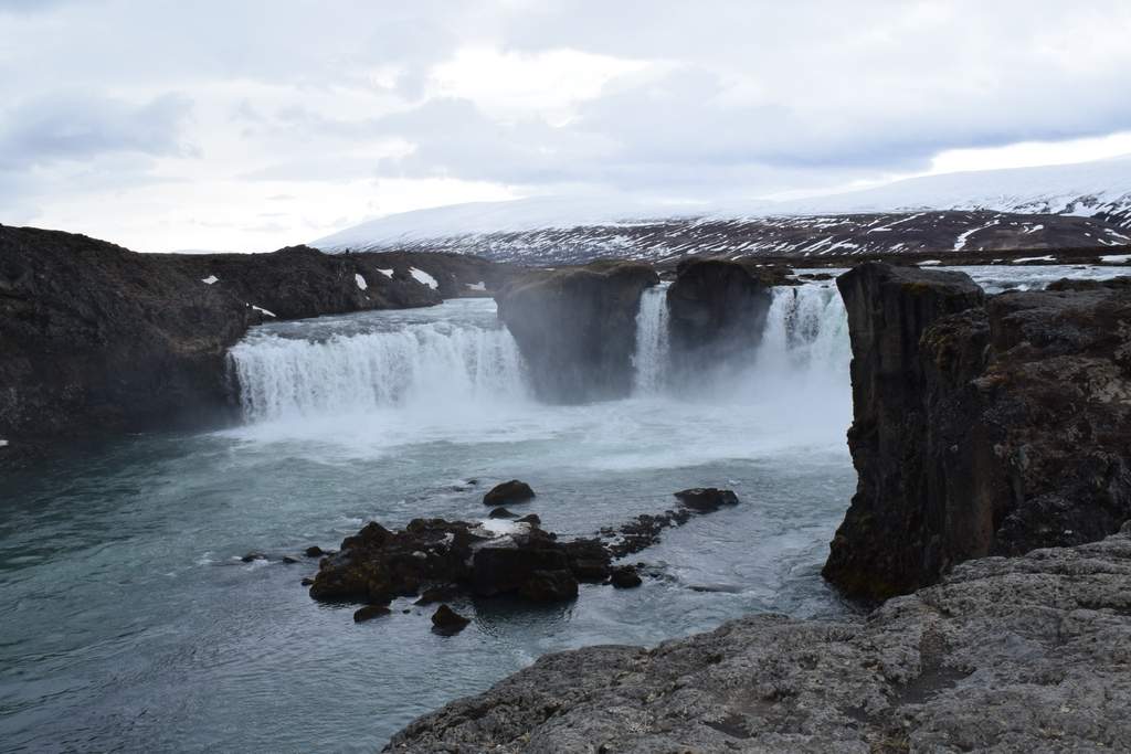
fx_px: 1131
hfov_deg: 53.1
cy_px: 377
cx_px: 566
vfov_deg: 36.9
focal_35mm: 36
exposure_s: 1/200
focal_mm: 24
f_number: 25
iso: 450
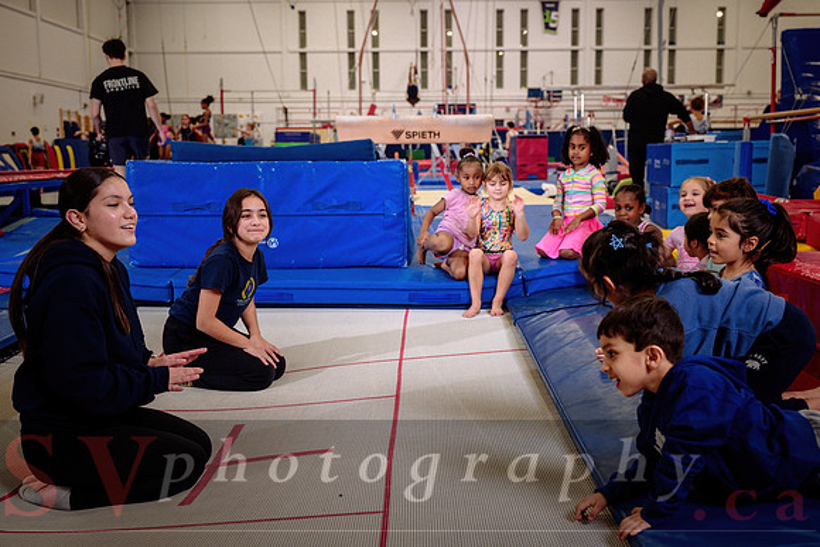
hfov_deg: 51.2
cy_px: 274
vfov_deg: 35.4
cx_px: 420
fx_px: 856
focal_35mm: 38
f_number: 3.5
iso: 1600
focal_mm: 36
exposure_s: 1/400
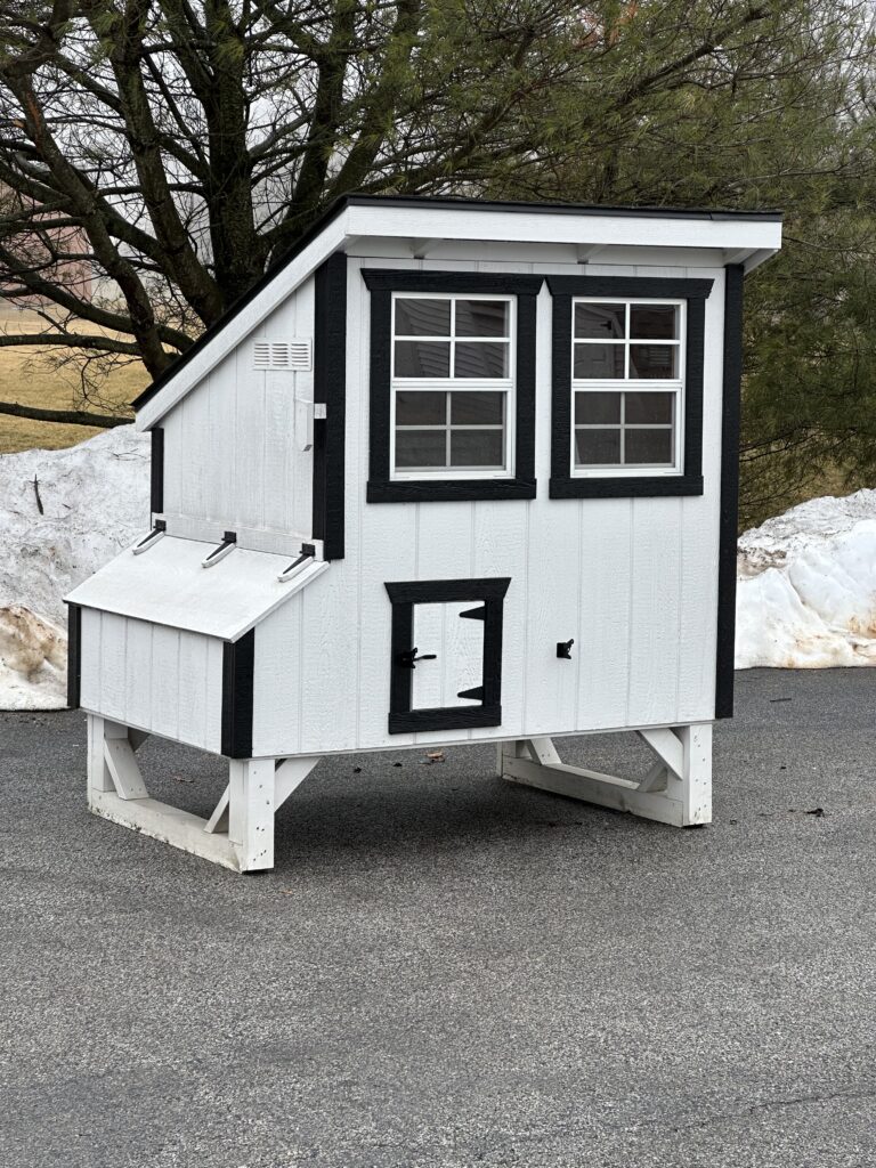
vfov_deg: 25.3
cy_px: 584
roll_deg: +1.7
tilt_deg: -6.7
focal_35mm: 77
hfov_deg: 19.1
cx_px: 438
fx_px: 2598
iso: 32
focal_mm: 9
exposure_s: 1/231
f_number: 2.8
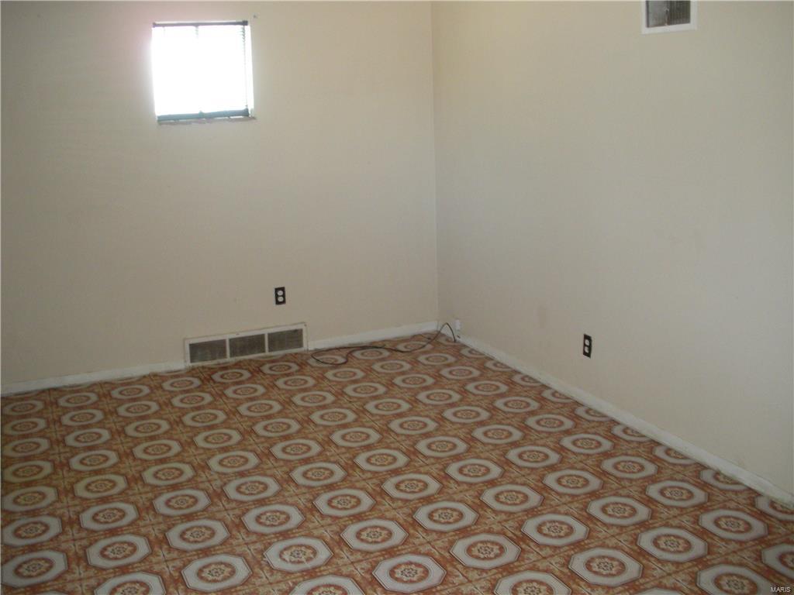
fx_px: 826
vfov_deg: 39.7
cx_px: 397
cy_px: 298
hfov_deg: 51.4
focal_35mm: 36
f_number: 3.5
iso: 240
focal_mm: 6.3
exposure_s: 1/30
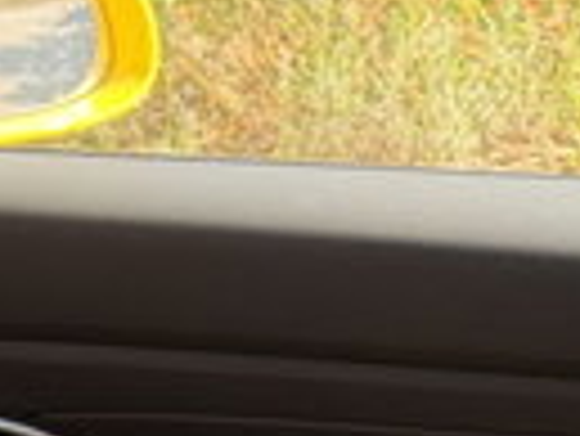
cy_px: 993
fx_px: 2398
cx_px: -728
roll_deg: +0.7
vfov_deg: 9.4
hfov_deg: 11.7
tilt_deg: -28.5
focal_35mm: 143
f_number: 1.78
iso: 125
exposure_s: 1/201
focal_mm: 6.76
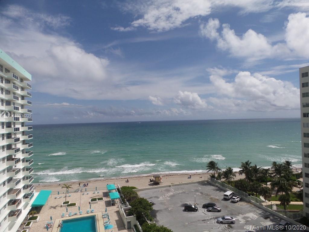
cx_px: 154
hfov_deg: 73.9
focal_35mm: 23
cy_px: 116
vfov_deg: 58.9
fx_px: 205
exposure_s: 1/1250
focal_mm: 4.1
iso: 100
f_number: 5.6
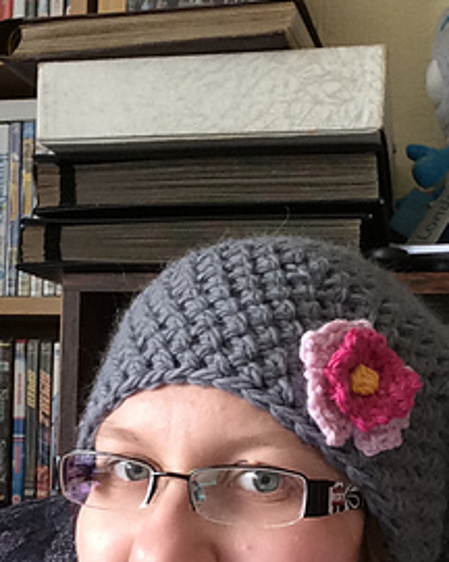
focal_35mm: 56
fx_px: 930
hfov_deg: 27.1
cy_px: 425
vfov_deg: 32.9
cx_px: 186
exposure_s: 1/30
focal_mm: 2.15
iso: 160
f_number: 2.4
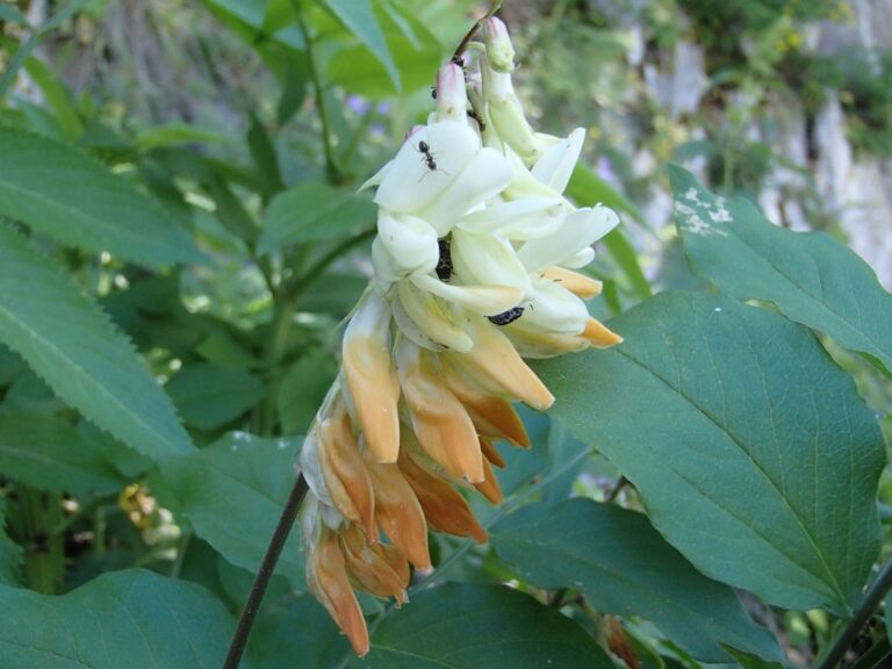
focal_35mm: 37
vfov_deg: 38.7
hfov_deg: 50.1
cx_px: 446
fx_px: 953
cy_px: 334
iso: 320
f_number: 4.7
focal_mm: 6.64
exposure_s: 1/160
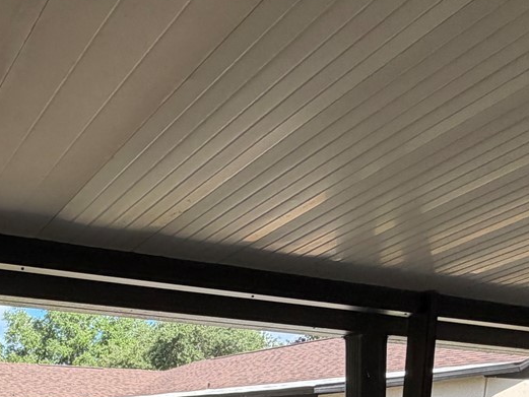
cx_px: 11
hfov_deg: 39.2
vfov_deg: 28.5
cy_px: 497
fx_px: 657
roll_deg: -3.0
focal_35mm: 43
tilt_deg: -4.6
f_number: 2.2
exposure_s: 1/245
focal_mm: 2.22
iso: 40
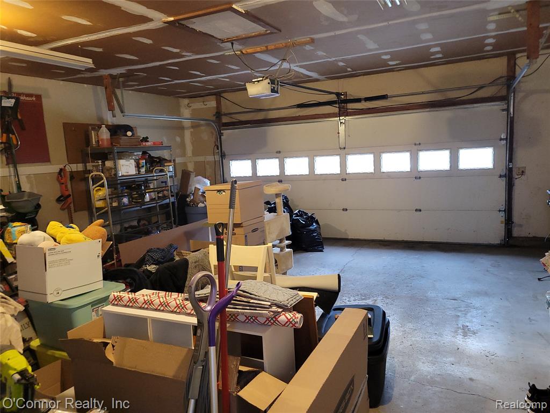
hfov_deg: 67.3
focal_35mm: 26
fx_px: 413
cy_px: 206
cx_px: 275
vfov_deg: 53.1
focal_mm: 5.4
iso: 320
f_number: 1.8
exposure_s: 1/40
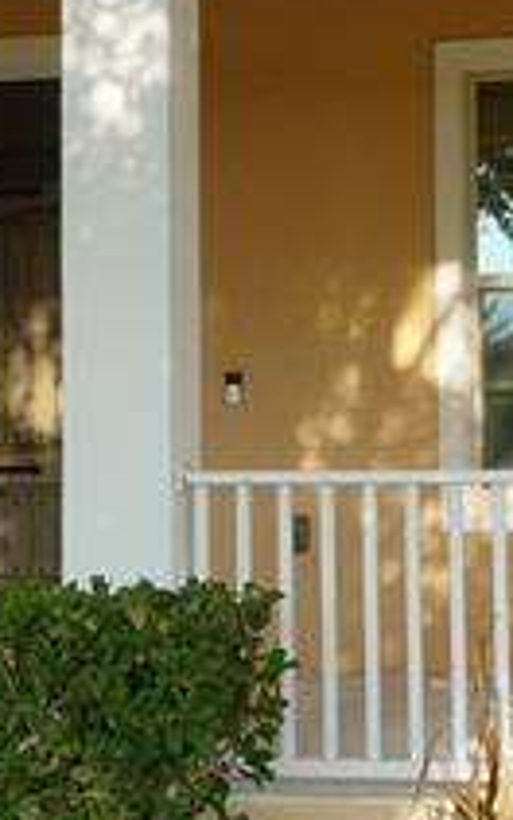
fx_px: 1821
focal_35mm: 81
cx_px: 377
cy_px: 338
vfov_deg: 25.3
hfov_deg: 16.0
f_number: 16
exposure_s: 1/30
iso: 100
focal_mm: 11
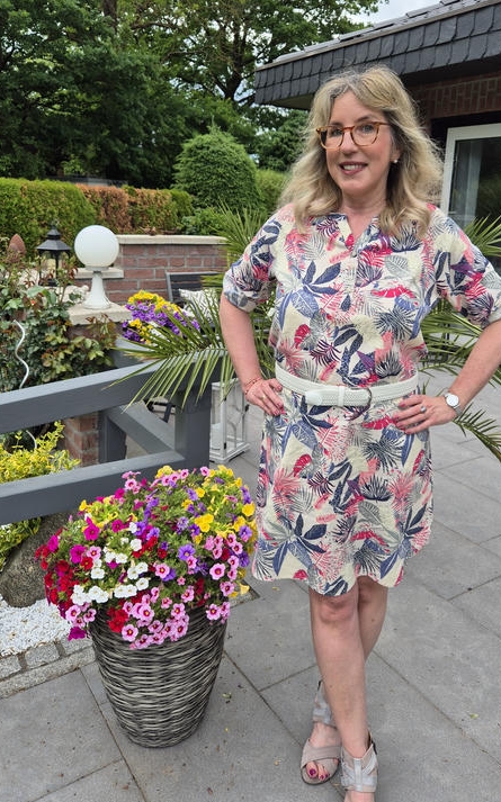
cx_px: 296
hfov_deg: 47.3
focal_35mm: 26
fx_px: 569
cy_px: 382
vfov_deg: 70.4
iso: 25
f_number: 1.8
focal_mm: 5.4
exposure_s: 1/714
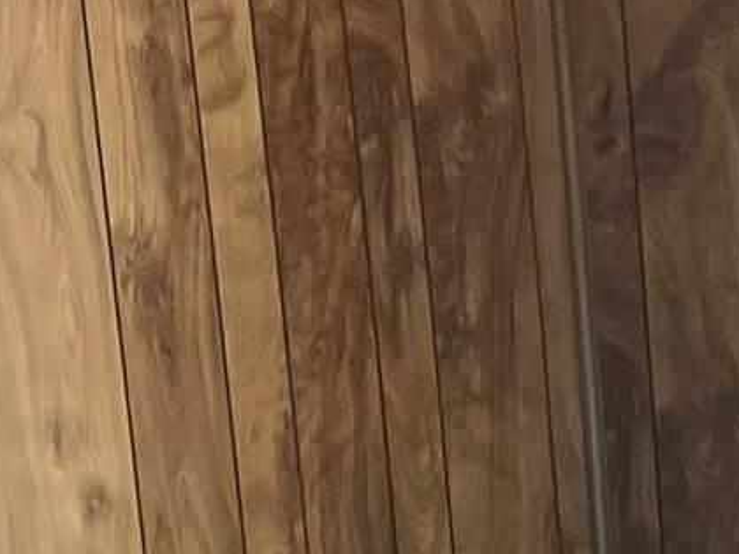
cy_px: 668
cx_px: 1395
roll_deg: +3.1
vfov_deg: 7.7
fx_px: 4056
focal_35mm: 190
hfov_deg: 9.8
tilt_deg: -12.5
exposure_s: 1/120
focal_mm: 4.2
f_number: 1.6
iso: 100
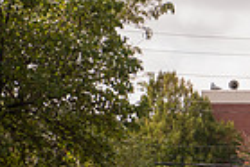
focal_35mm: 258
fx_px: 1794
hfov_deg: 7.6
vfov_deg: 5.3
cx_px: 496
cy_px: 175
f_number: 5.6
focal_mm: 62
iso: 400
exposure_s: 1/250
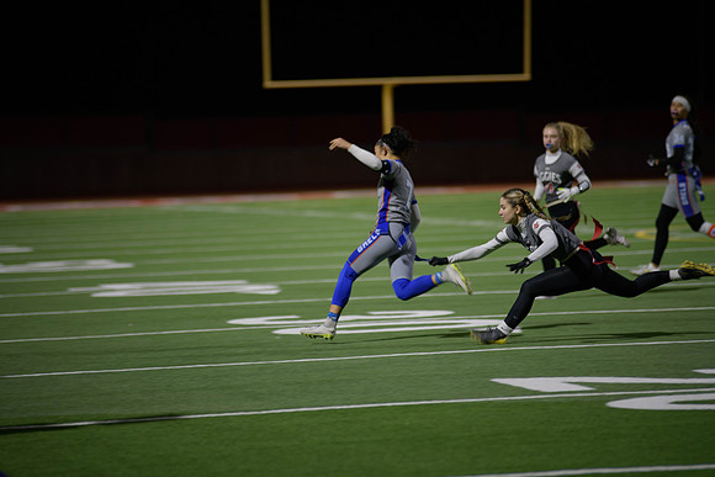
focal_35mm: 200
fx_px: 3973
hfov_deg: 10.3
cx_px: 358
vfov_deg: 6.9
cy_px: 238
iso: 640
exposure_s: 1/200
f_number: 2.8
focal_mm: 200
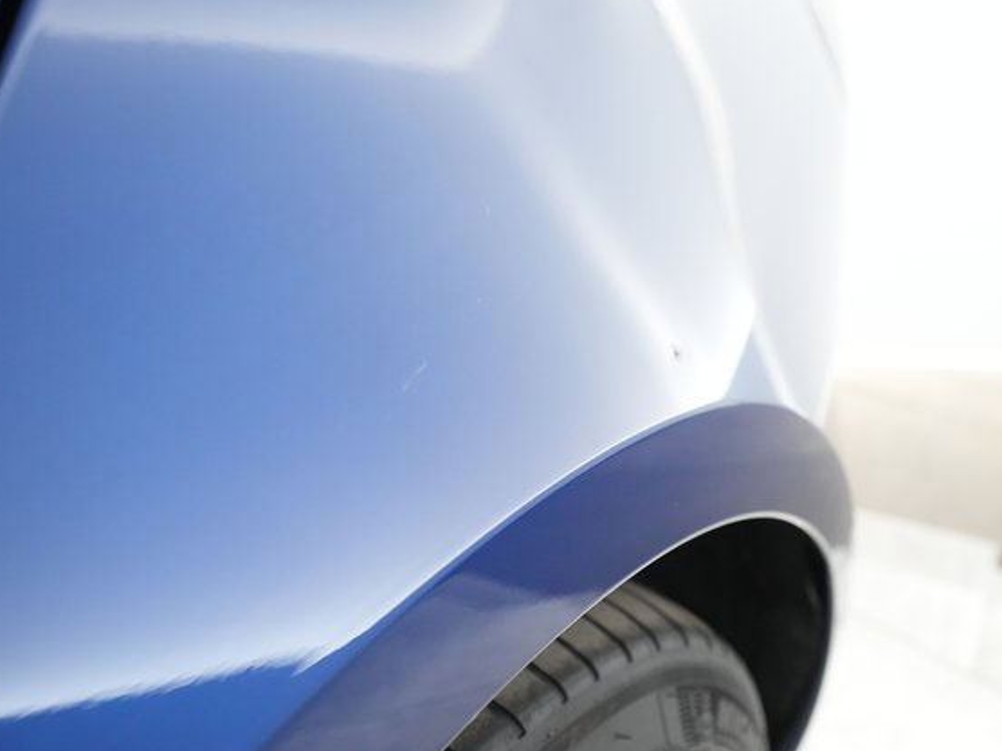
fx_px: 897
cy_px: 376
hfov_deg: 58.3
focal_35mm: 31
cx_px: 521
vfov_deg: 45.4
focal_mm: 28
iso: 6400
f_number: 4.5
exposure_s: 1/100
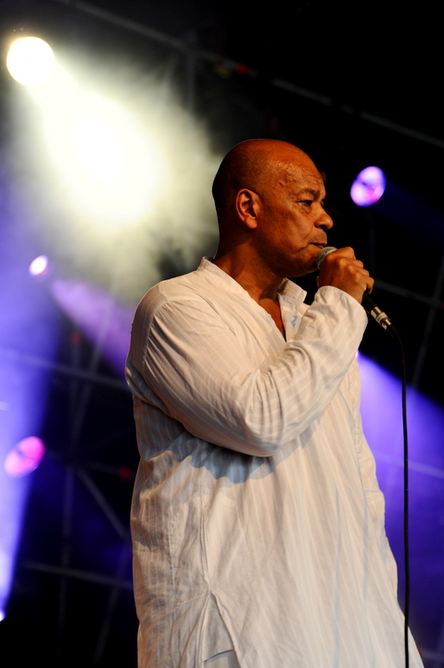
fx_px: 1945
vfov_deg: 19.5
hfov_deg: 13.0
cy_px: 334
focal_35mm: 105
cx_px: 222
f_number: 4
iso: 320
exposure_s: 1/60
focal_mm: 105
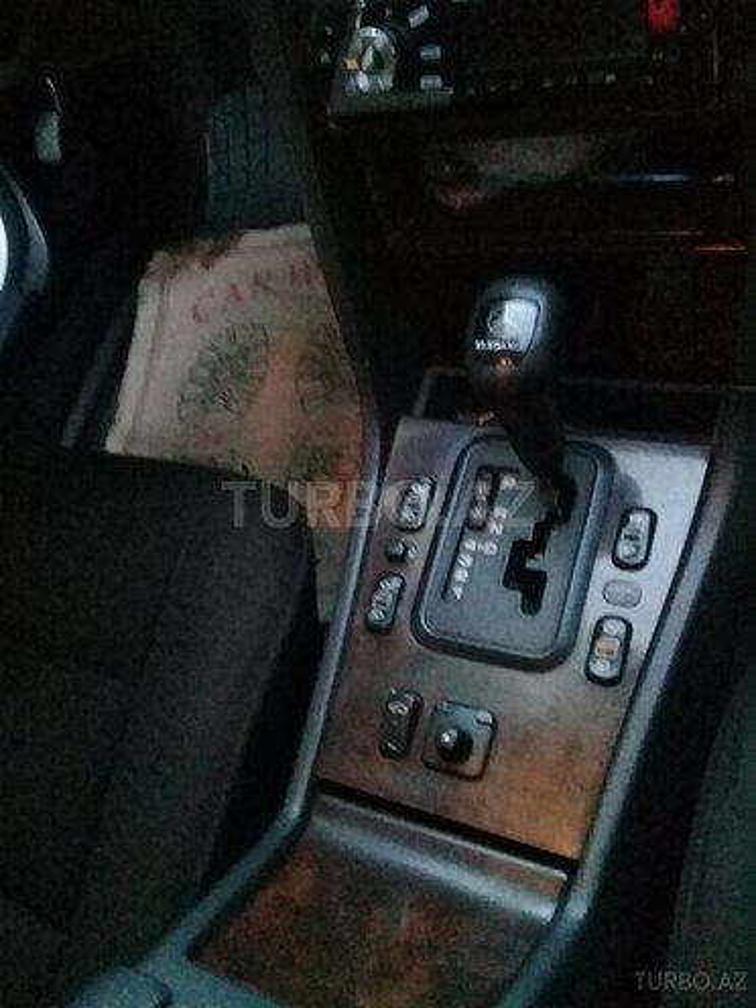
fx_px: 903
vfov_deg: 58.4
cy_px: 504
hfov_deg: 45.4
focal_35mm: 31
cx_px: 378
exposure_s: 1/17
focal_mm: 3.3
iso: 1250
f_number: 2.2
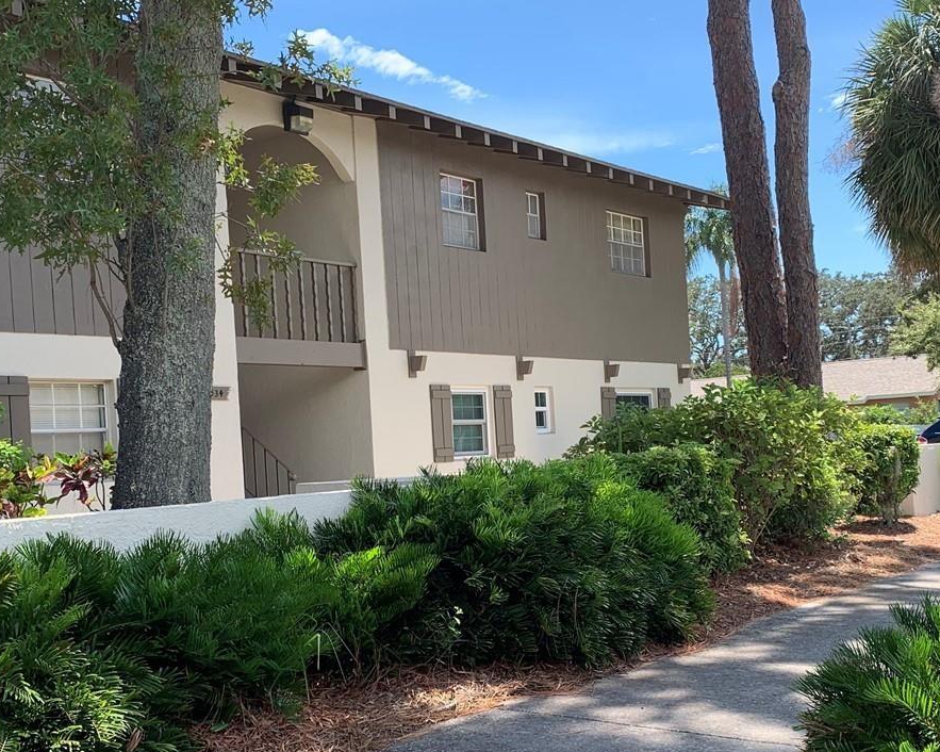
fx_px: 1279
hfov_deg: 40.3
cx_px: 483
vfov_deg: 32.7
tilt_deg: -0.6
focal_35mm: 46
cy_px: 435
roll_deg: +4.3
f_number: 1.8
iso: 25
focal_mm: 4.25
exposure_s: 1/754
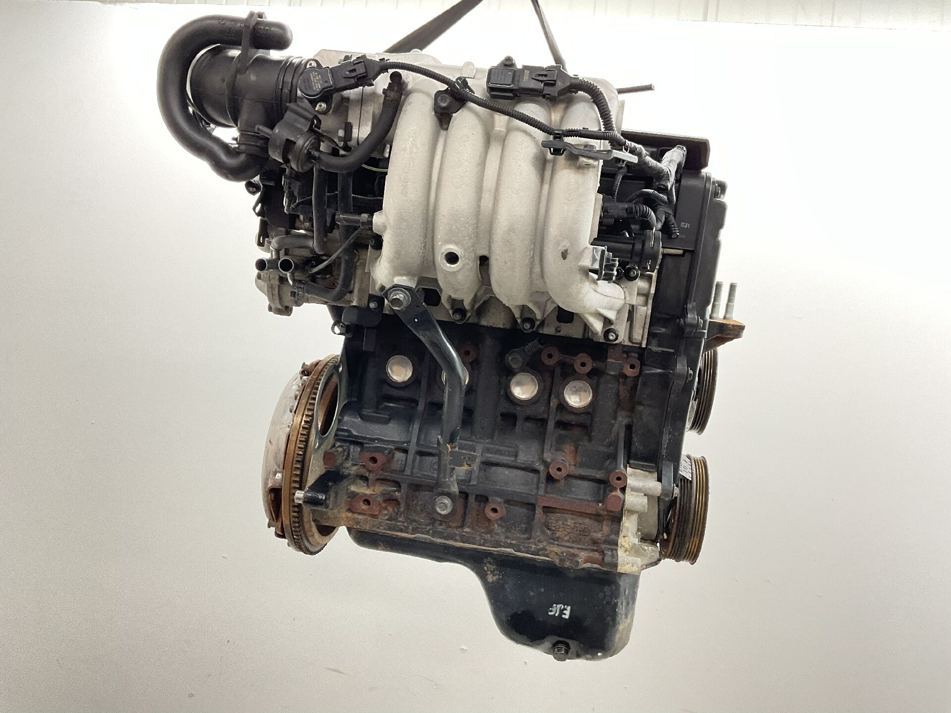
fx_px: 797
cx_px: 476
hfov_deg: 61.7
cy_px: 356
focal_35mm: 29
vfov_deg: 48.2
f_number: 1.8
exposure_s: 1/50
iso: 100
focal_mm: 3
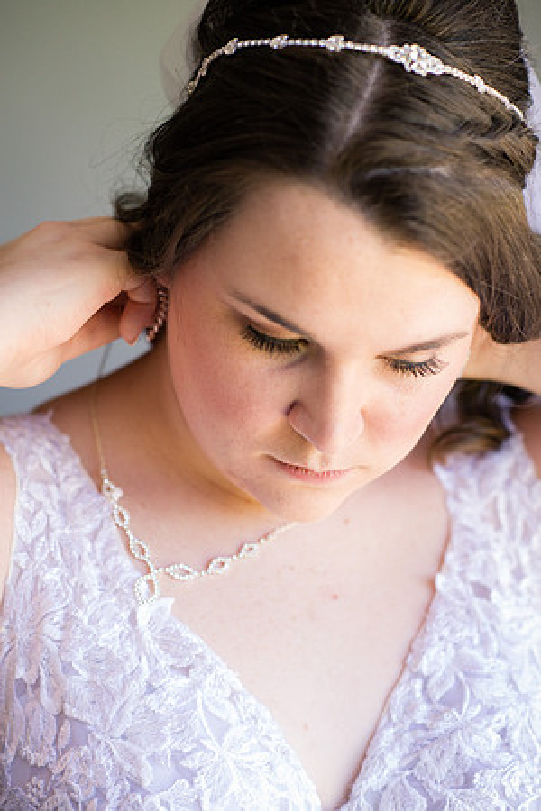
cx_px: 270
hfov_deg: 16.1
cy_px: 406
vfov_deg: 23.9
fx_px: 1916
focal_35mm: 85
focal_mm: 85
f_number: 2.8
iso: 800
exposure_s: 1/320
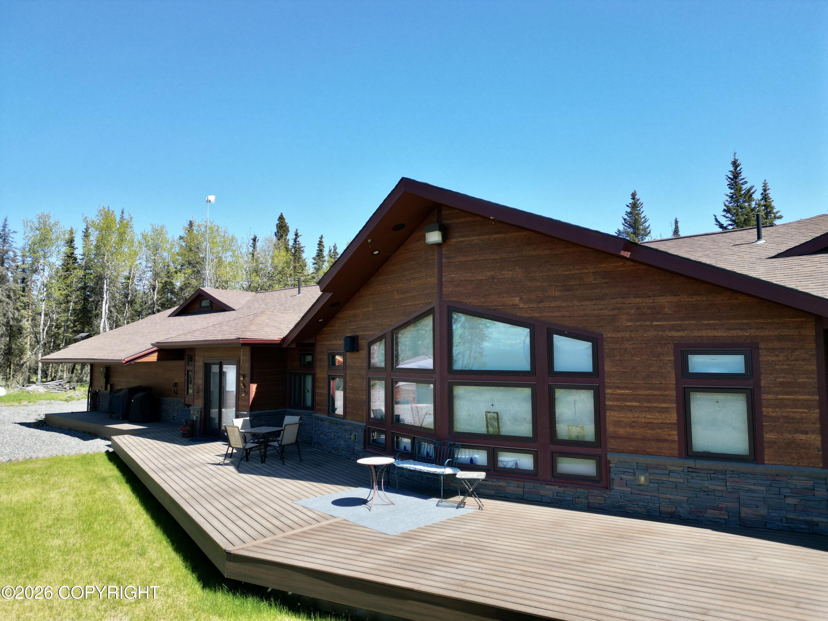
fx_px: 574
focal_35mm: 24
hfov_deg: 71.6
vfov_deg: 56.8
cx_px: 414
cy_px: 310
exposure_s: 1/1500
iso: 110
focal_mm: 6.72
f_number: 1.7
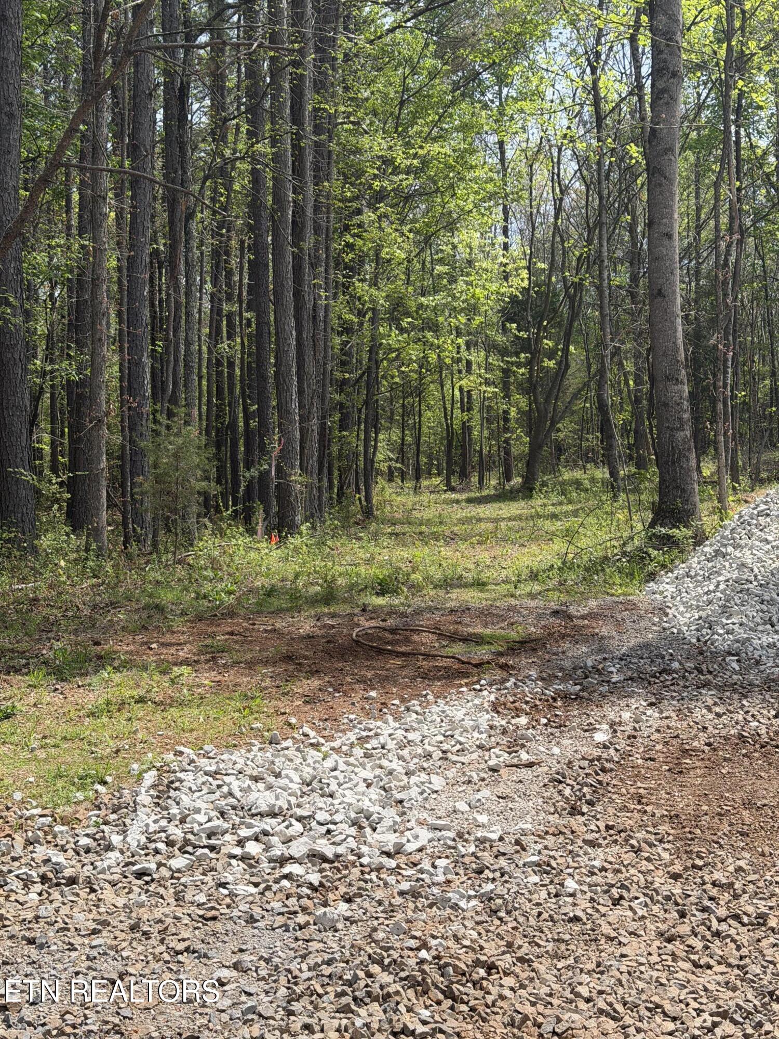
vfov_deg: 39.7
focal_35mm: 48
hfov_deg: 30.3
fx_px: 1440
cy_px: 520
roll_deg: +1.1
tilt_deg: +3.9
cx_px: 390
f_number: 1.78
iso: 64
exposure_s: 1/2342
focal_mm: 6.76
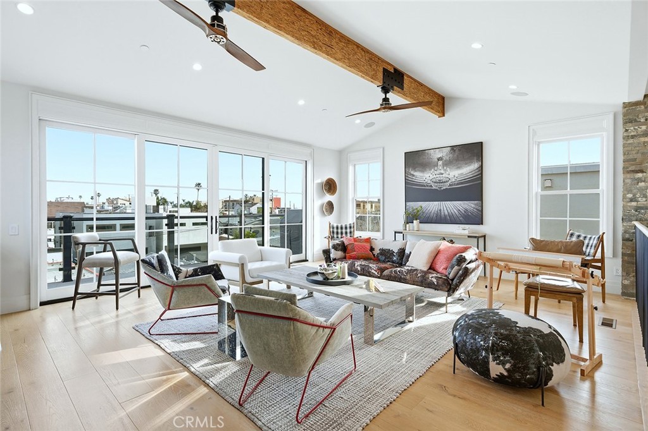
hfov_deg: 93.3
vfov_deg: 70.4
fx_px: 306
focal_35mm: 17
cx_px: 324
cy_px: 216
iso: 250
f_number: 5.6
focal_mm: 17
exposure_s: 1/640
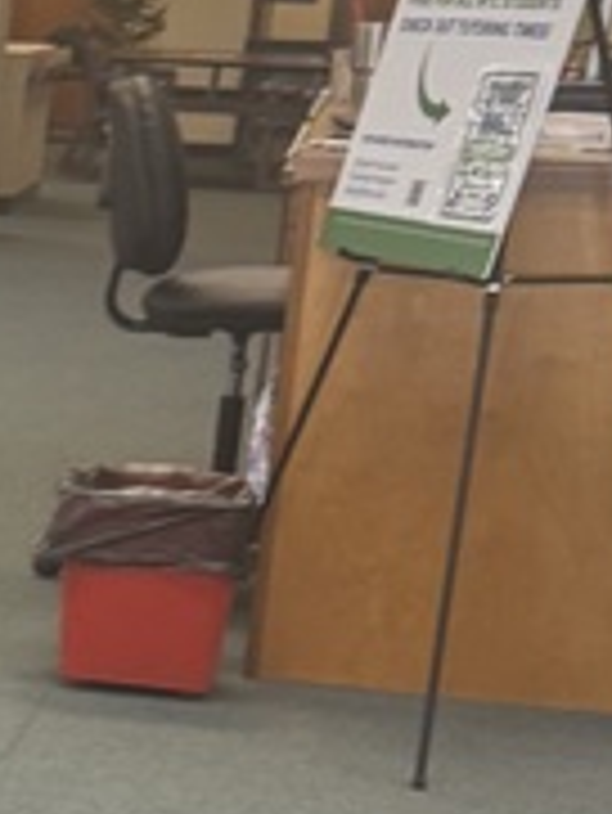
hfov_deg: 9.3
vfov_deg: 14.3
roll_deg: -0.8
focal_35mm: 136
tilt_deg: -12.8
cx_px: -1058
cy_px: 765
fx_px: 3202
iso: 125
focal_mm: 6.76
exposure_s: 1/60
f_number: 1.78
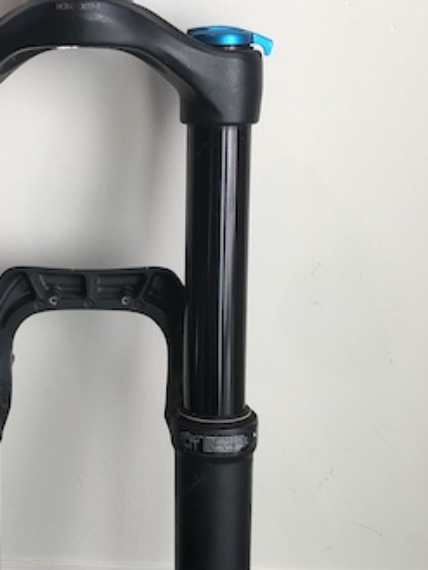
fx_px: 1120
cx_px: 92
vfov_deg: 28.5
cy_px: 298
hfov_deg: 21.4
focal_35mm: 68
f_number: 1.8
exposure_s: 1/129
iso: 20
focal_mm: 3.99
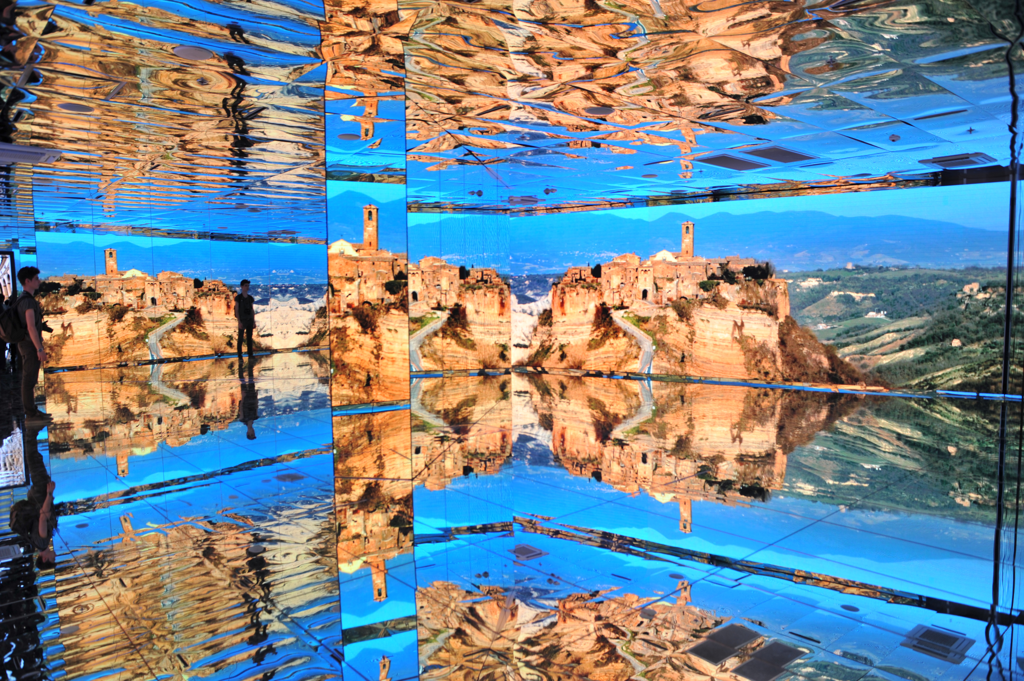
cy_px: 340
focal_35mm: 24
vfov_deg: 53.1
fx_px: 682
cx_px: 512
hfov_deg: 73.8
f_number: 4
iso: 200
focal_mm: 24
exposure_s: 1/40
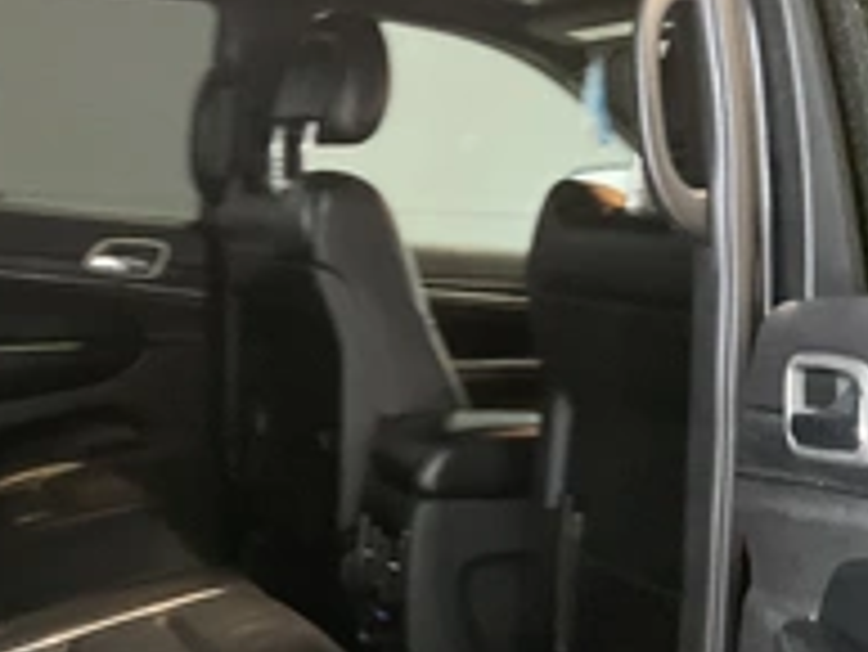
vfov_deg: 24.3
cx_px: 148
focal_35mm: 60
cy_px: 450
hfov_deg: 31.2
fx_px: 1505
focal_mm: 3
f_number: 1.8
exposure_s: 1/35
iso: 320
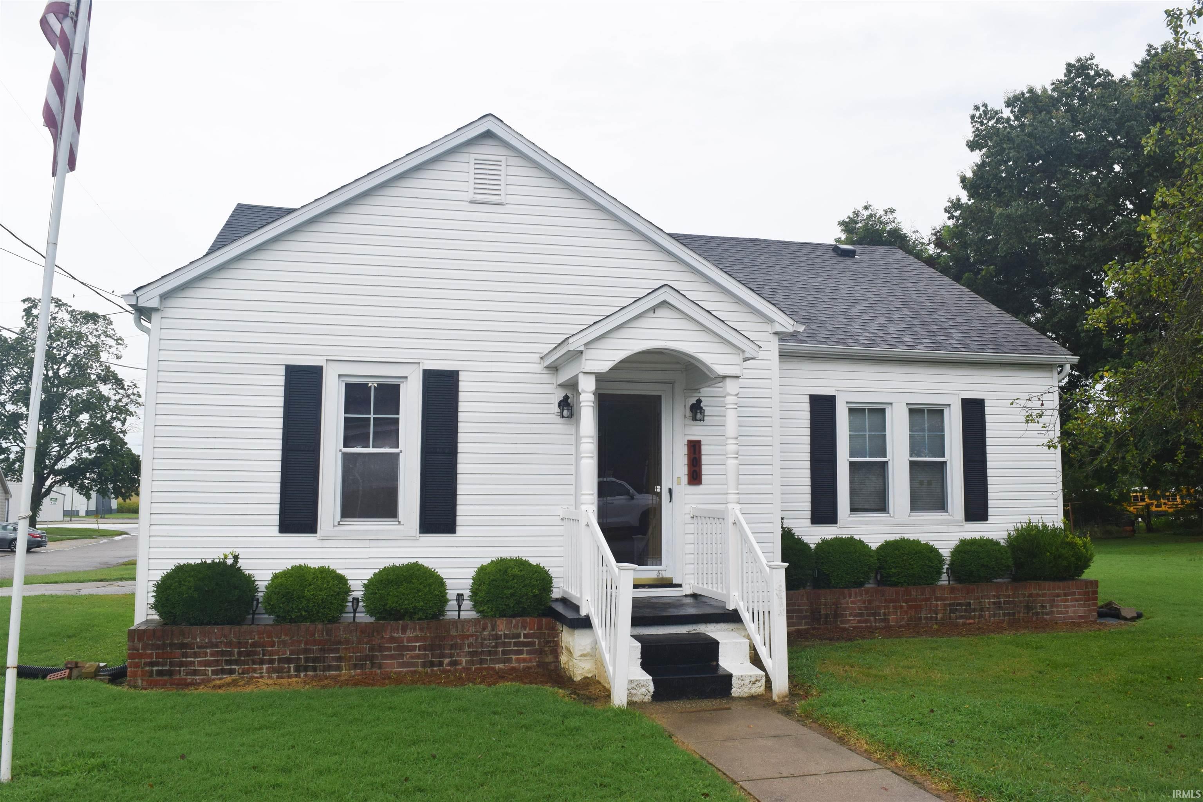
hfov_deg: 67.4
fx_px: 902
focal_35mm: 27
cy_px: 401
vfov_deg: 47.9
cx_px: 602
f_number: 9
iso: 200
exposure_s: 1/320
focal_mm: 18
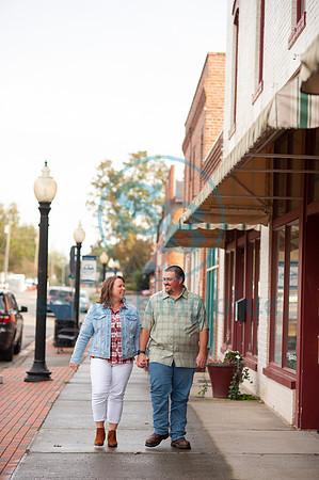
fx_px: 1132
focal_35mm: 85
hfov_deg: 16.0
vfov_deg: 23.9
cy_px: 240
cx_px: 160
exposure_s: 1/800
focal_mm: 85
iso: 200
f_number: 2.8
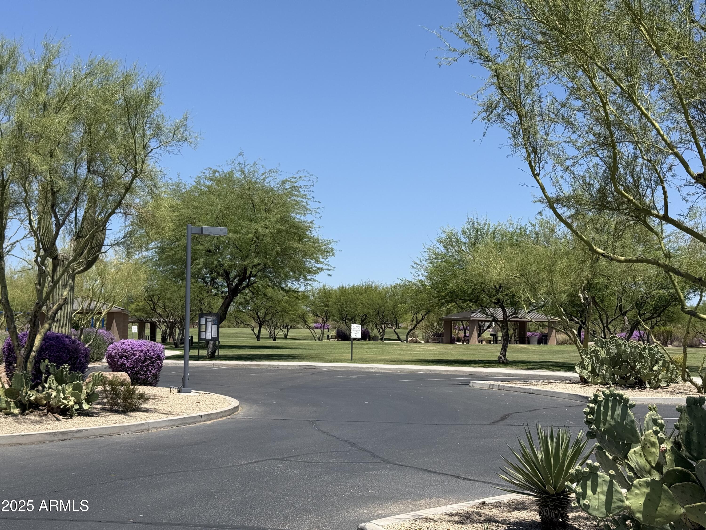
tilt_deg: +5.4
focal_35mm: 48
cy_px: 265
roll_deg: -1.1
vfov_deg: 30.3
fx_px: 979
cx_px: 353
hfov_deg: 39.7
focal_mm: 6.76
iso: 64
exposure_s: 1/4587
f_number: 1.78
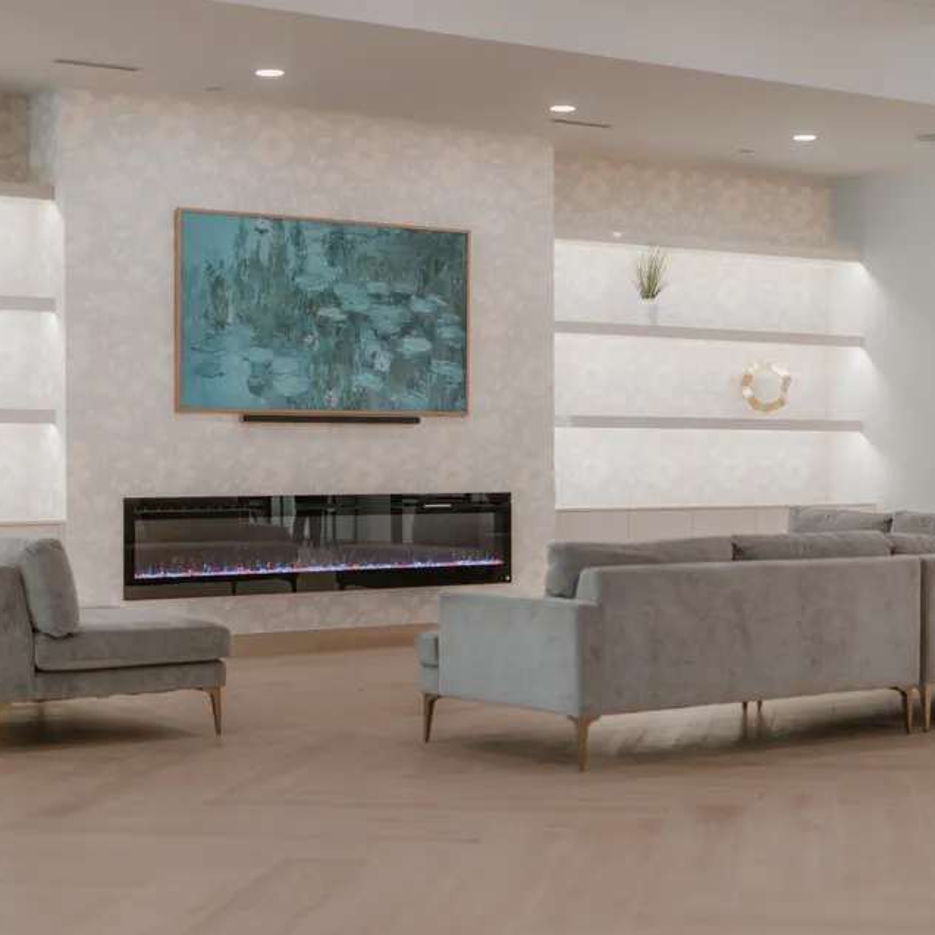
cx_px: 508
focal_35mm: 64
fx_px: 1956
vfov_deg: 26.9
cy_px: 468
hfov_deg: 26.9
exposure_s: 1/125
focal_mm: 50
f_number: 1.8
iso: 160
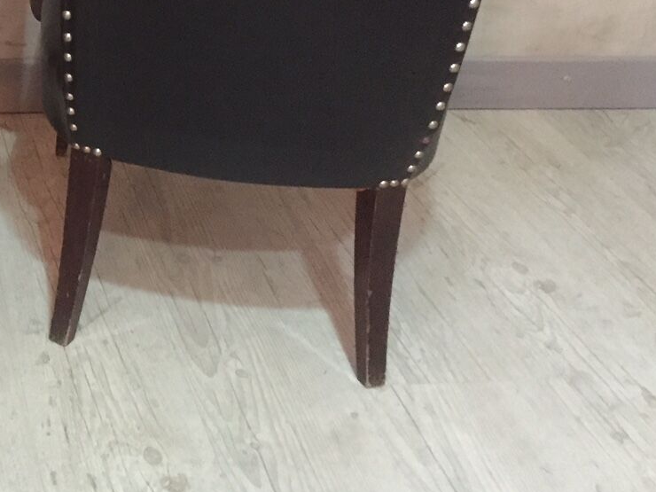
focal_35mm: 64
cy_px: 25
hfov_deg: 27.9
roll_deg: -2.3
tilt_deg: -21.7
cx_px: -43
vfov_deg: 22.2
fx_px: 1213
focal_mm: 4.15
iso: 640
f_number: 2.2
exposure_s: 1/17
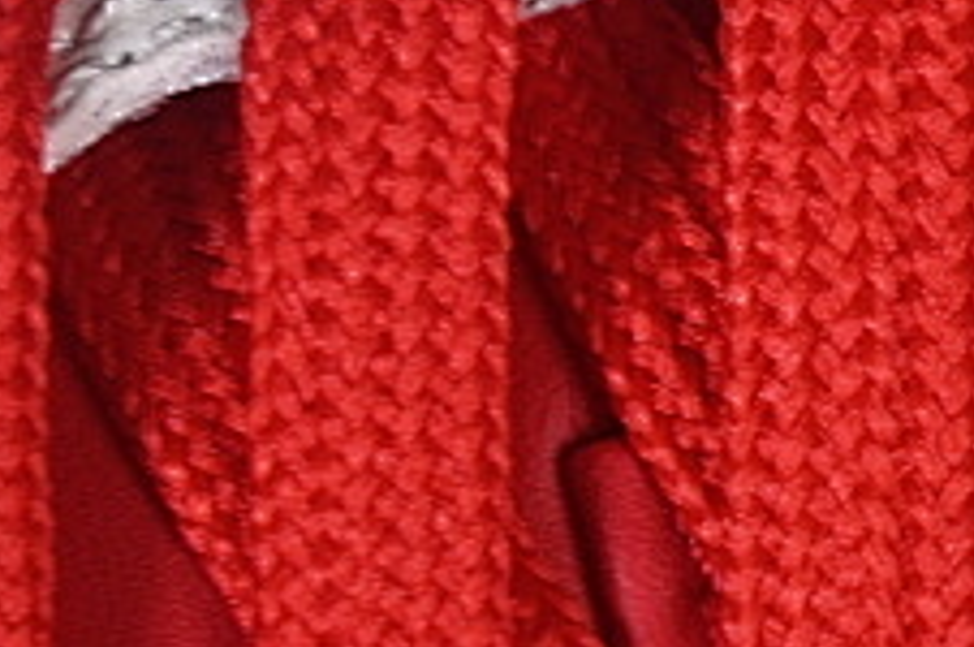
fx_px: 9699
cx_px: 2293
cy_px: 246
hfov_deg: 5.6
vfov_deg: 3.8
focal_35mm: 359
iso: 160
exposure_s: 1/80
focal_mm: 50
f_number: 7.1
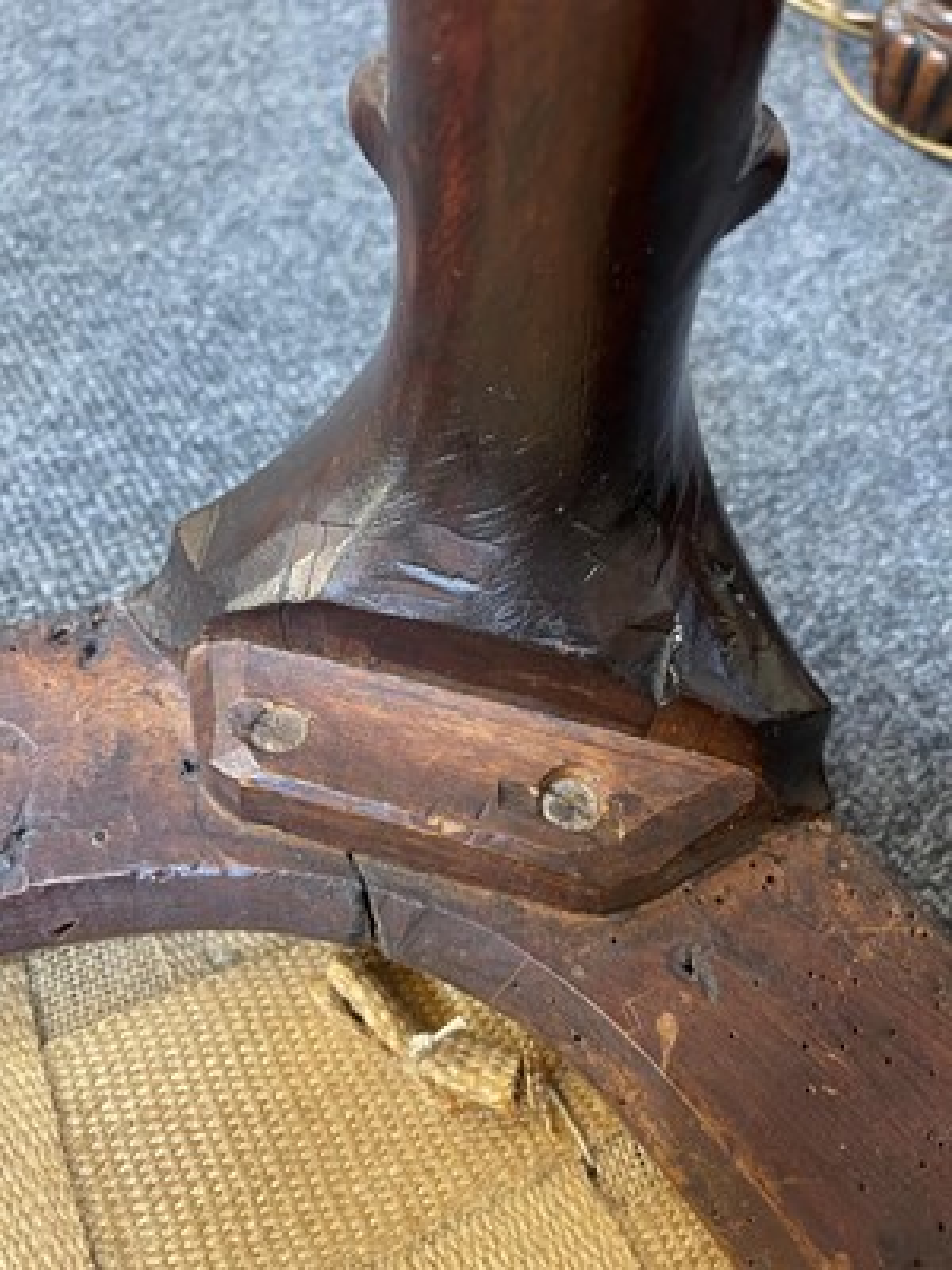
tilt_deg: -55.0
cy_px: 635
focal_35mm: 25
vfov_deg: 69.4
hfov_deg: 54.9
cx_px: 476
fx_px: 917
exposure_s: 1/33
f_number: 1.6
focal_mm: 5.1
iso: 400
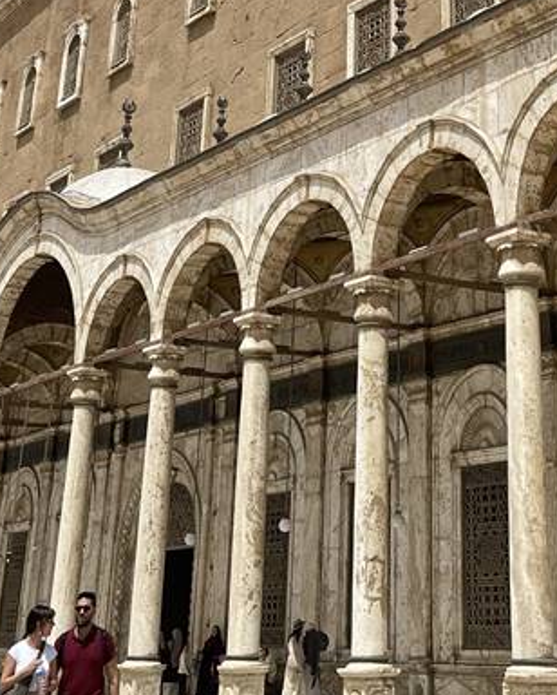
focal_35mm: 65
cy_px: -107
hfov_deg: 23.3
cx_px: 407
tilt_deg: +29.1
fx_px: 1337
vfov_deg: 26.4
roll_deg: -0.7
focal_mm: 5.1
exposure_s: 1/6250
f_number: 1.6
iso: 32
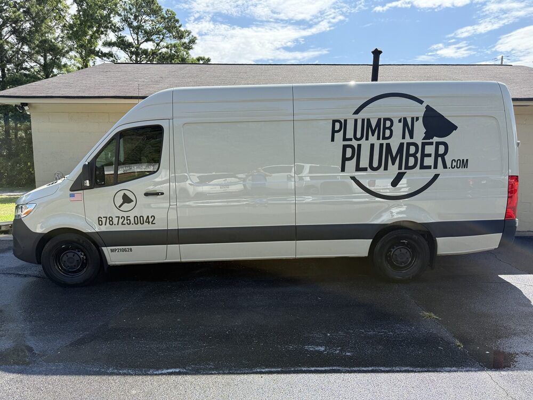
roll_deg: +0.0
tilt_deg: -6.5
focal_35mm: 24
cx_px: 266
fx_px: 370
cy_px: 200
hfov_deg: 71.6
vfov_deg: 56.8
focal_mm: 6.76
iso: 100
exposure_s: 1/1653
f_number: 1.78
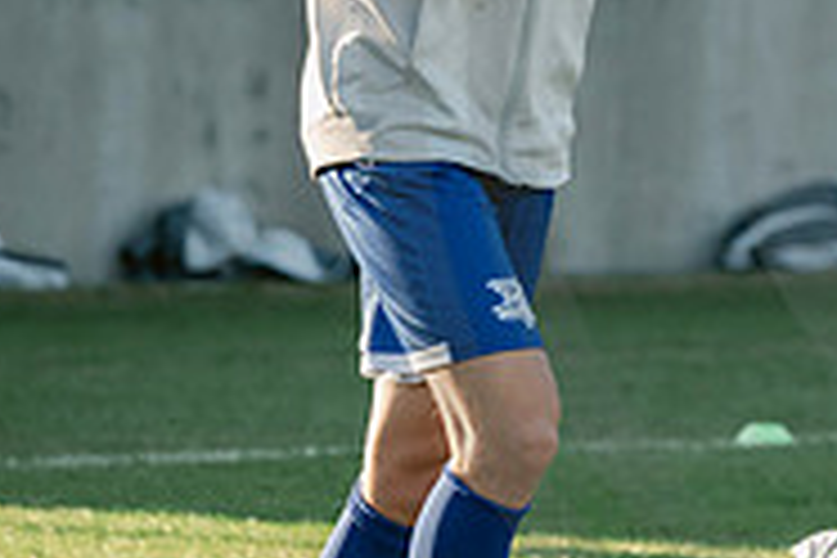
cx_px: 1161
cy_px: 65
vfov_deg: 2.2
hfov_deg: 3.3
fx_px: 14530
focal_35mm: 625
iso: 1250
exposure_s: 1/1600
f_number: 4.5
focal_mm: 200
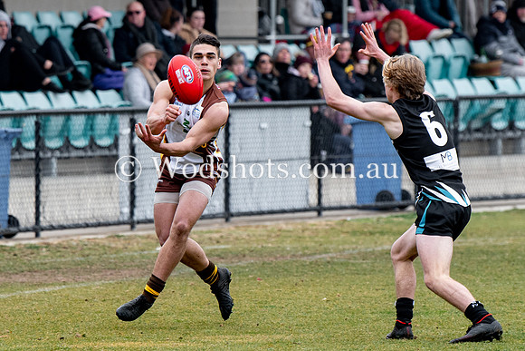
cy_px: 150
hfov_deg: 3.6
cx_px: 167
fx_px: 8279
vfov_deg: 2.4
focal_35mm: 568
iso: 360
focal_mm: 180
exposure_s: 1/800
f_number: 4
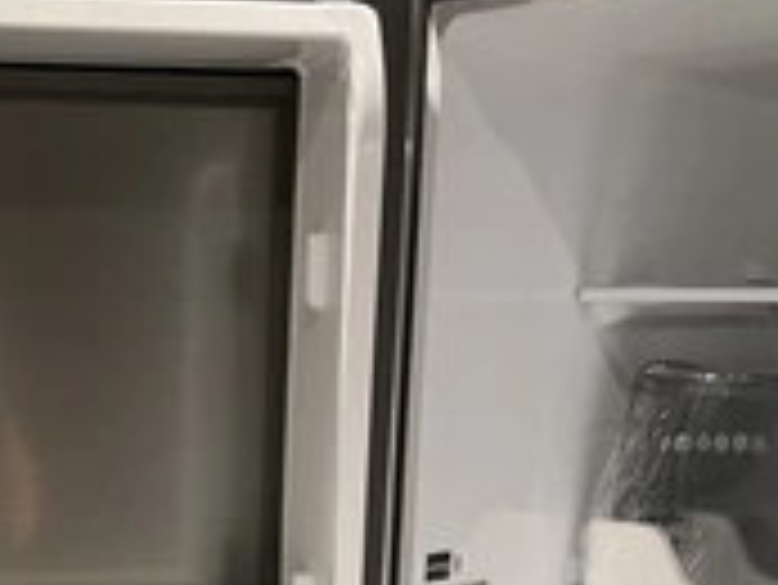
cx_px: 99
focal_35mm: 67
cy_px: 652
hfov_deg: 28.0
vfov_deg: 20.8
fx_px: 1507
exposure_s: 1/60
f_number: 1.8
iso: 64
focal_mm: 3
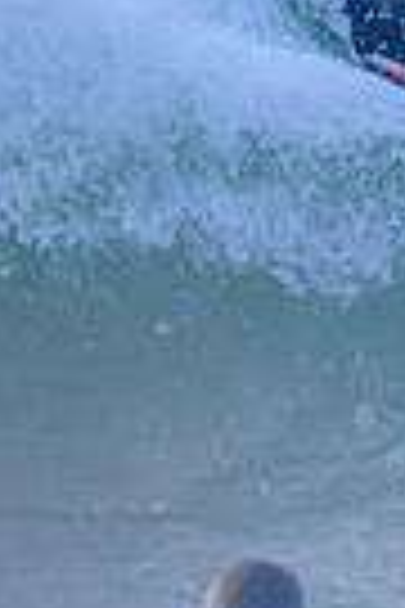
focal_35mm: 3438
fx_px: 58012
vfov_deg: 0.6
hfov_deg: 0.4
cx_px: 1044
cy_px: -38
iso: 2200
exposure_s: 1/2000
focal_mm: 800
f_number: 11
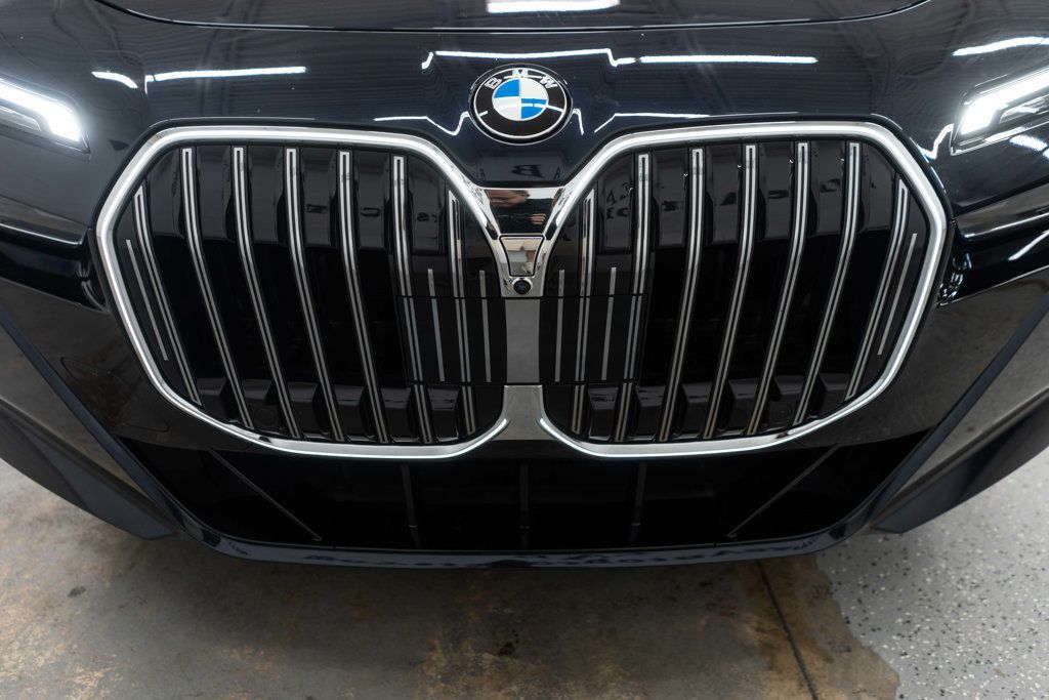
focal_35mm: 28
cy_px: 350
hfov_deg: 65.5
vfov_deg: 46.4
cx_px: 524
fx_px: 816
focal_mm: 28
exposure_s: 1/50
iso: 250
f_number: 3.2
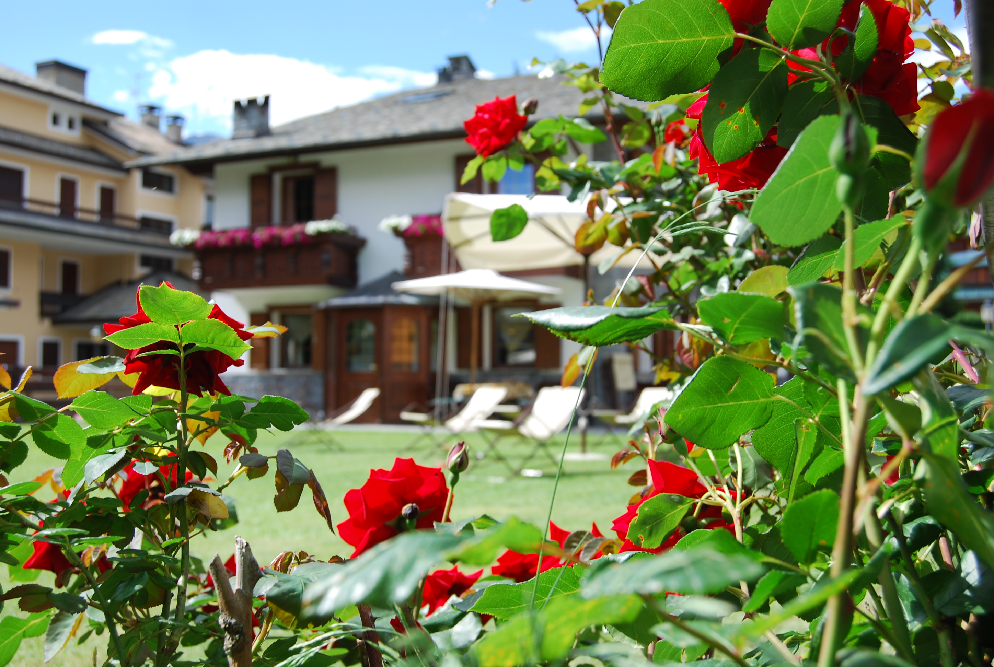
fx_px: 1079
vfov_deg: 34.4
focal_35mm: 39
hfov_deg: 49.5
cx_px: 497
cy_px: 334
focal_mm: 26
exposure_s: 1/200
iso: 100
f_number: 7.1
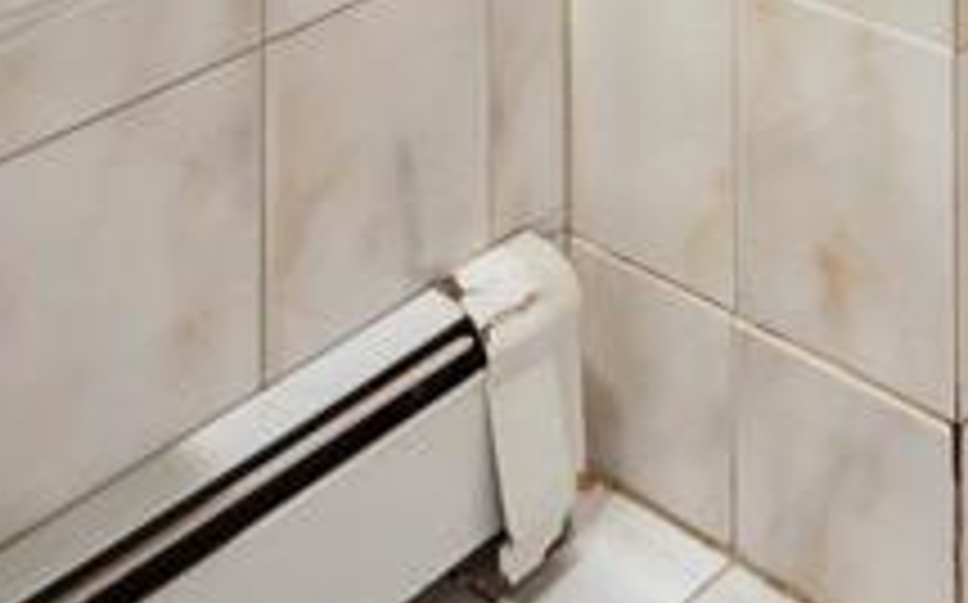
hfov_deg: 28.8
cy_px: -891
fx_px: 1793
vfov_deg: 13.4
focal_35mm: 68
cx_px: 900
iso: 400
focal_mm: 14
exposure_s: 1/10
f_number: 8
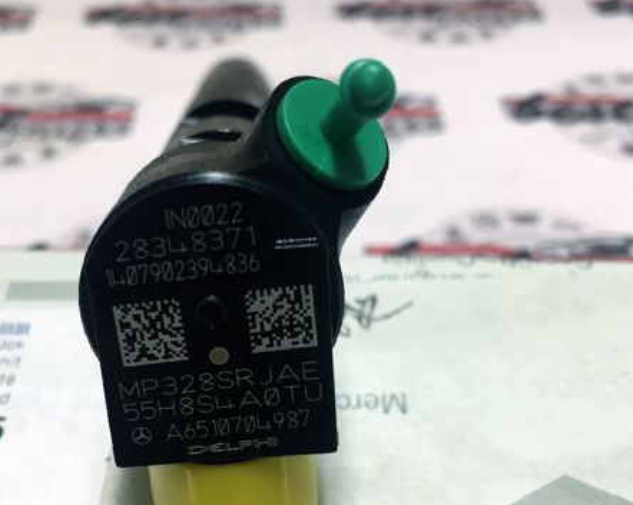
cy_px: 295
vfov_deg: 36.4
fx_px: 768
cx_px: 251
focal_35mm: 41
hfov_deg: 44.6
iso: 80
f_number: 2.2
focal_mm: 4.15
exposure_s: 1/33
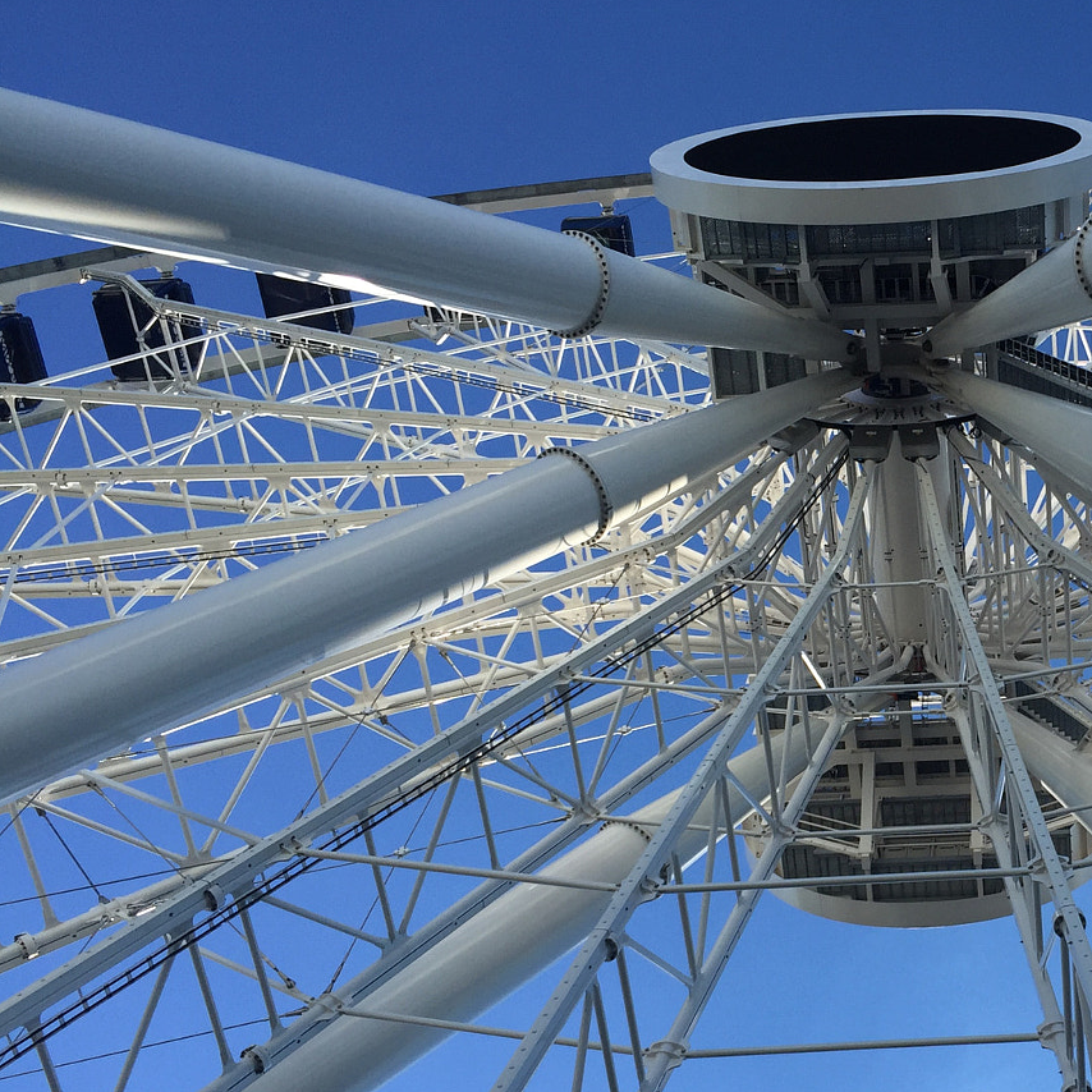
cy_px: 717
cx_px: 1019
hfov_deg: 33.2
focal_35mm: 48
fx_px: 1713
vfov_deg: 35.1
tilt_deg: +64.2
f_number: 2.2
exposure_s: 1/1412
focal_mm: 4.15
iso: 32
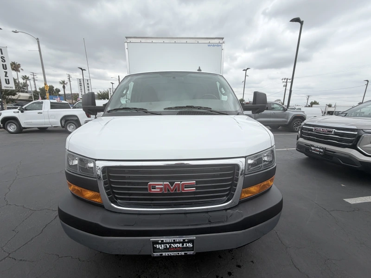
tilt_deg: -12.0
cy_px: 139
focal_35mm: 14
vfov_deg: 85.7
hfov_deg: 102.1
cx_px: 186
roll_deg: -0.5
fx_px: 150
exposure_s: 1/770
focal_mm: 2.22
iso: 20
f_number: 2.2
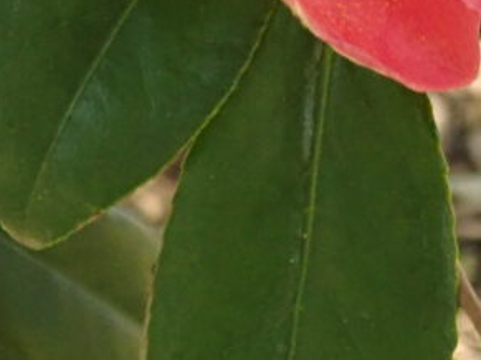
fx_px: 1375
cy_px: -182
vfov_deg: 14.0
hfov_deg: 19.0
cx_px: 534
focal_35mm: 99
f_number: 2.3
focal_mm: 5.5
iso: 800
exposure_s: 1/80
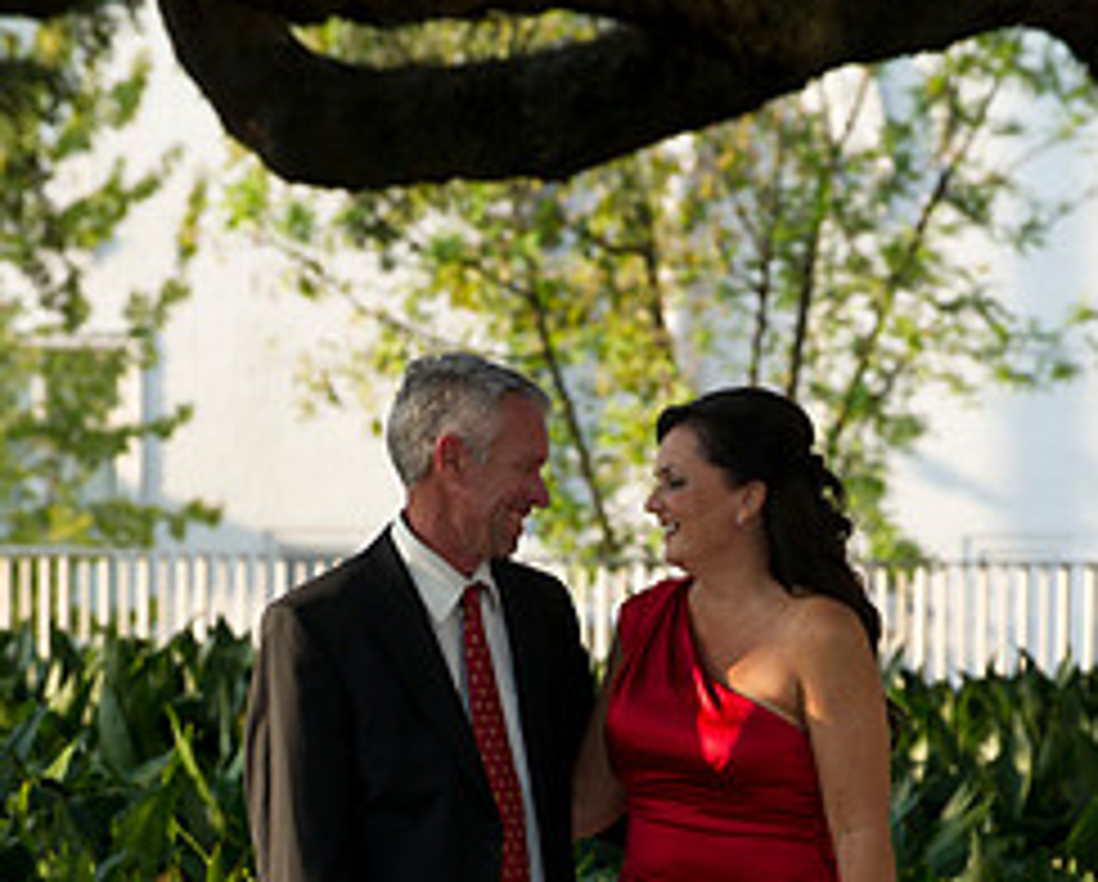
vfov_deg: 4.7
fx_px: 10676
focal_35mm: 328
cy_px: 945
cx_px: 623
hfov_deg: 5.9
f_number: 6.3
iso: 200
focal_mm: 190
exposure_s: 1/80
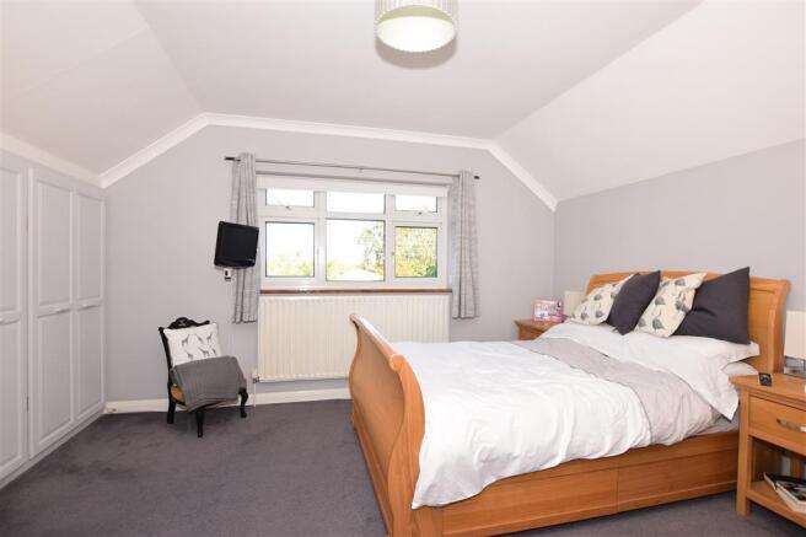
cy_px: 268
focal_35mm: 15
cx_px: 403
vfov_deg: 77.3
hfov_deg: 100.4
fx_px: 336
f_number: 6.3
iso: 400
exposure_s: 1/200
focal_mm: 10
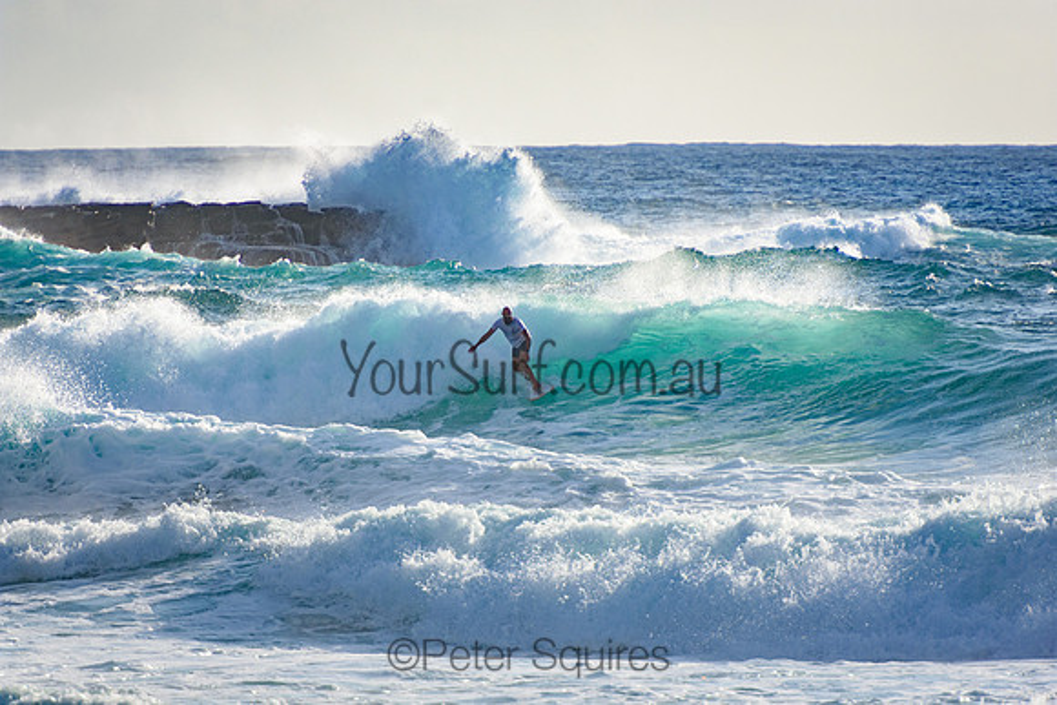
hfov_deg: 3.5
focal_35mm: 585
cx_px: 528
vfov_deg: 2.4
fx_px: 17179
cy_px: 352
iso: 320
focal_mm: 390
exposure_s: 1/2000
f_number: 5.6
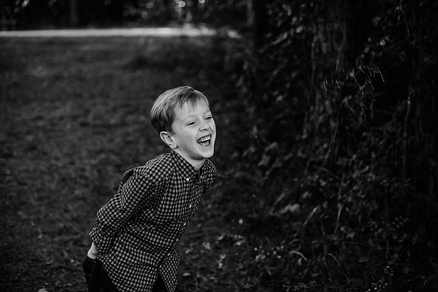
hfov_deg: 39.6
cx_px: 219
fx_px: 608
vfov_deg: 27.0
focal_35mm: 50
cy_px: 146
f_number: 2.5
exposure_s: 1/1000
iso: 320
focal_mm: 50
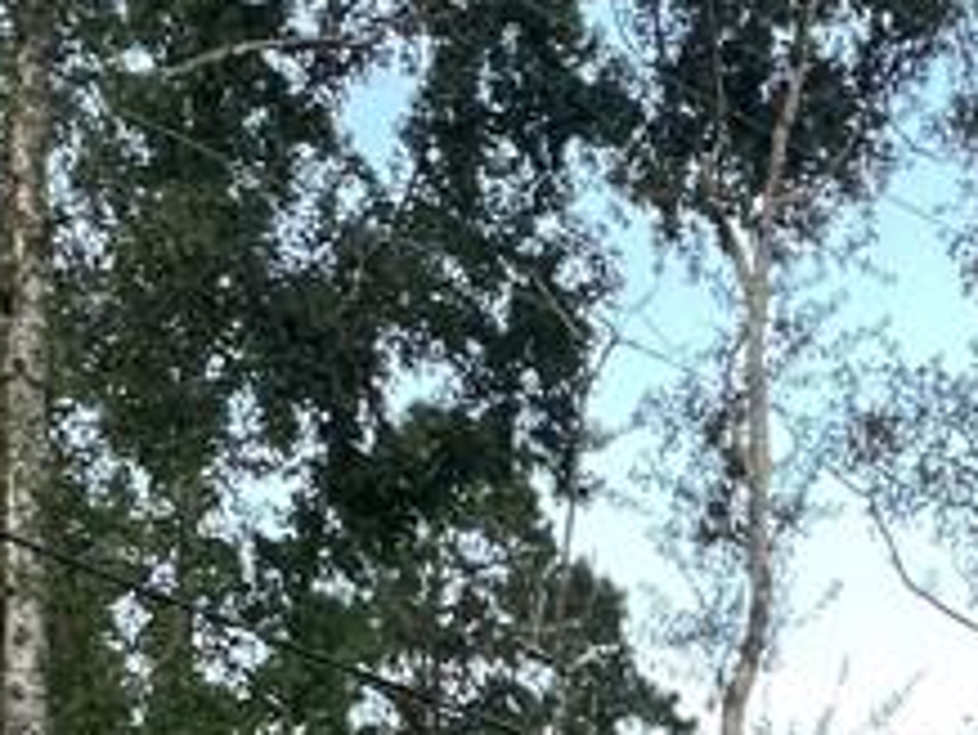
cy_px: 1618
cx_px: 843
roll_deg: -0.9
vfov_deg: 16.1
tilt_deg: -2.4
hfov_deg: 30.5
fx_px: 1725
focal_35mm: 61
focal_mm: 1.57
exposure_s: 1/99
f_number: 1.8
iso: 200
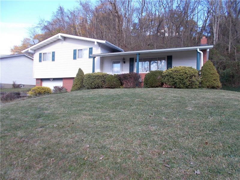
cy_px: 90
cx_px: 120
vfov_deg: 53.1
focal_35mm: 26
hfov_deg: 67.3
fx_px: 180
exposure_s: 1/200
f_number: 3.2
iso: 80
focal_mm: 4.6
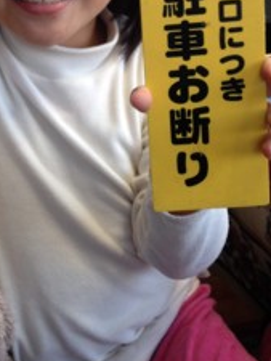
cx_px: 55
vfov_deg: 28.4
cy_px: 47
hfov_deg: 22.0
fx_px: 688
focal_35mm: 66
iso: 64
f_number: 2.4
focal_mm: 4.12
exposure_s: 1/20
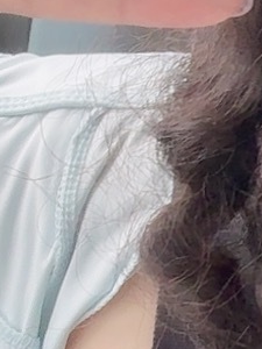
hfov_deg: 8.8
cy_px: 313
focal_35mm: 161
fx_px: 1625
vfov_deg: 12.2
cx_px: 469
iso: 200
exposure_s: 1/60
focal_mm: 2.69
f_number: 1.9
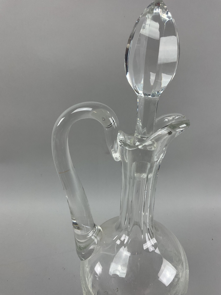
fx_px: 247
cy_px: 148
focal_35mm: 29
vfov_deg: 61.7
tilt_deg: -25.8
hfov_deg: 48.2
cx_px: 110
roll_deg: -0.7
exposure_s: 1/100
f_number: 1.8
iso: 40
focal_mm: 3
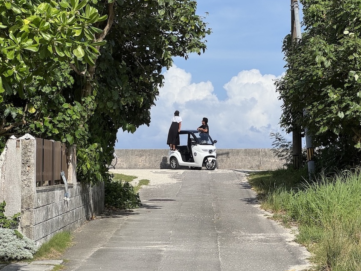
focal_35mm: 91
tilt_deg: +2.4
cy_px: 132
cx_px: 186
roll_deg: -0.1
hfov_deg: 21.5
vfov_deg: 16.2
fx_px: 949
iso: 32
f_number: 2.8
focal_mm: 9
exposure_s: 1/1410
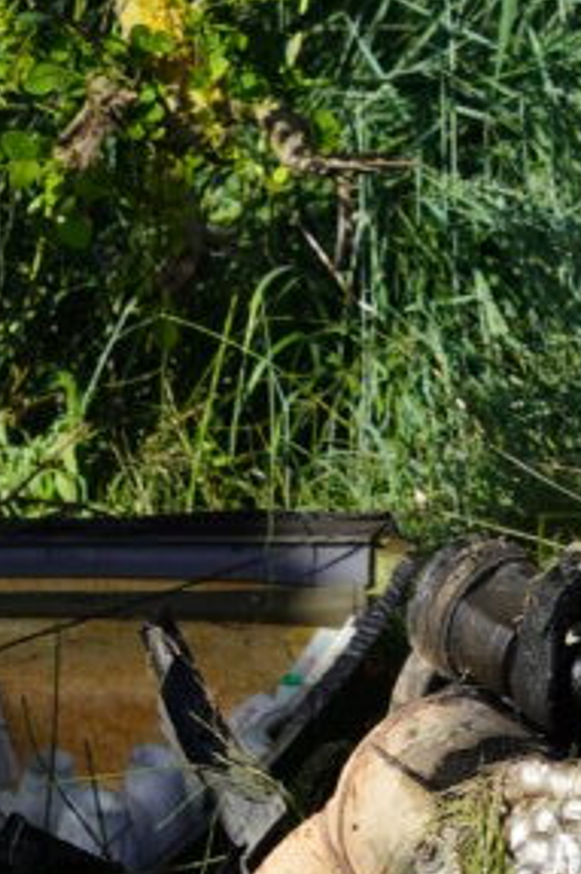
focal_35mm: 368
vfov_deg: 5.6
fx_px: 8924
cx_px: 1285
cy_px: -329
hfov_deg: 3.7
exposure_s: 1/160
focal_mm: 55
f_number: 8
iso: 100
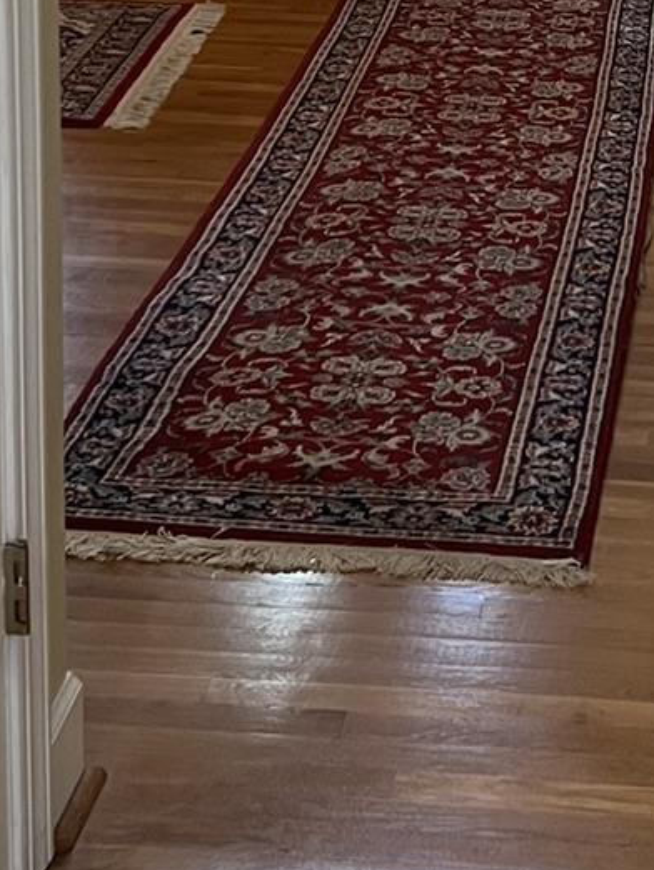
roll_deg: -1.2
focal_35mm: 102
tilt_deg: -13.4
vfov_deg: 18.5
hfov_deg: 14.4
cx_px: 544
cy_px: -80
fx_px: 2567
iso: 320
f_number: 1.5
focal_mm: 5.7
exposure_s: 1/60
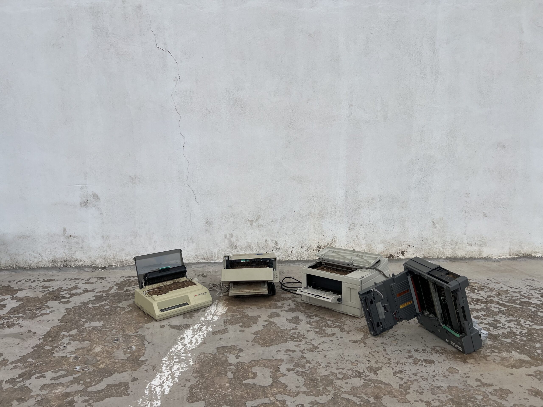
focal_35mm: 26
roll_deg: +2.0
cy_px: 204
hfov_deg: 67.3
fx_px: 408
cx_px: 272
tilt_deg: -7.2
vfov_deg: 53.1
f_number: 1.5
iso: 50
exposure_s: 1/632
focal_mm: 5.7
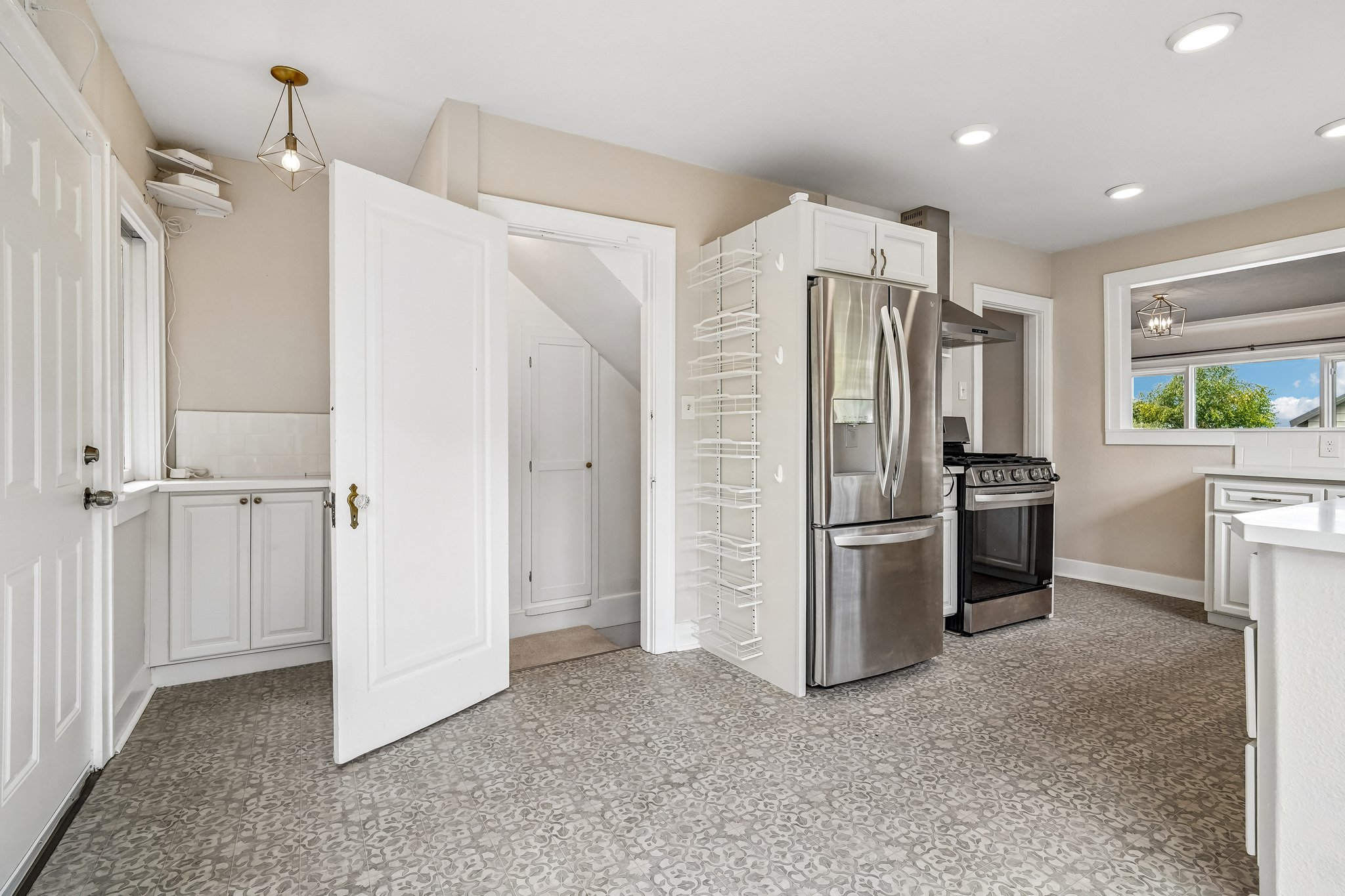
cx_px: 672
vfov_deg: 73.7
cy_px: 448
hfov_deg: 96.7
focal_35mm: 16
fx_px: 598
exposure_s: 1/160
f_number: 8
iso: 1600
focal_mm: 16
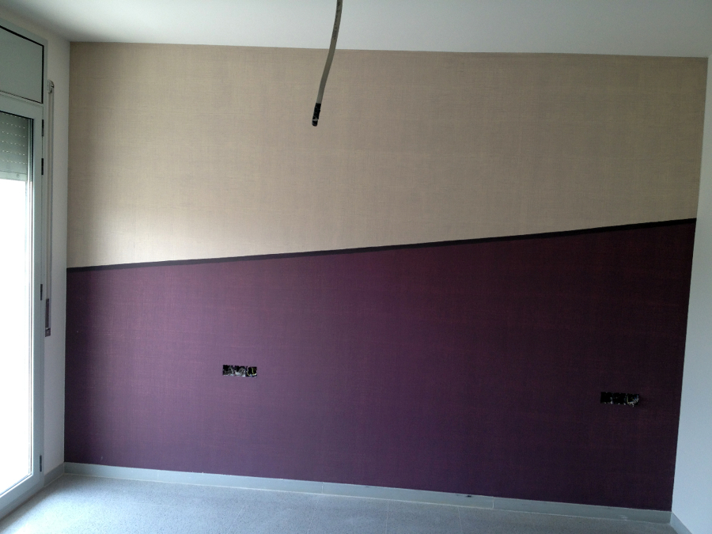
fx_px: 720
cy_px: 267
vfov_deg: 40.7
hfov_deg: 52.6
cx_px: 356
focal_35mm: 35
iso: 50
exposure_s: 1/60
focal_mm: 4.28
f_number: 2.4
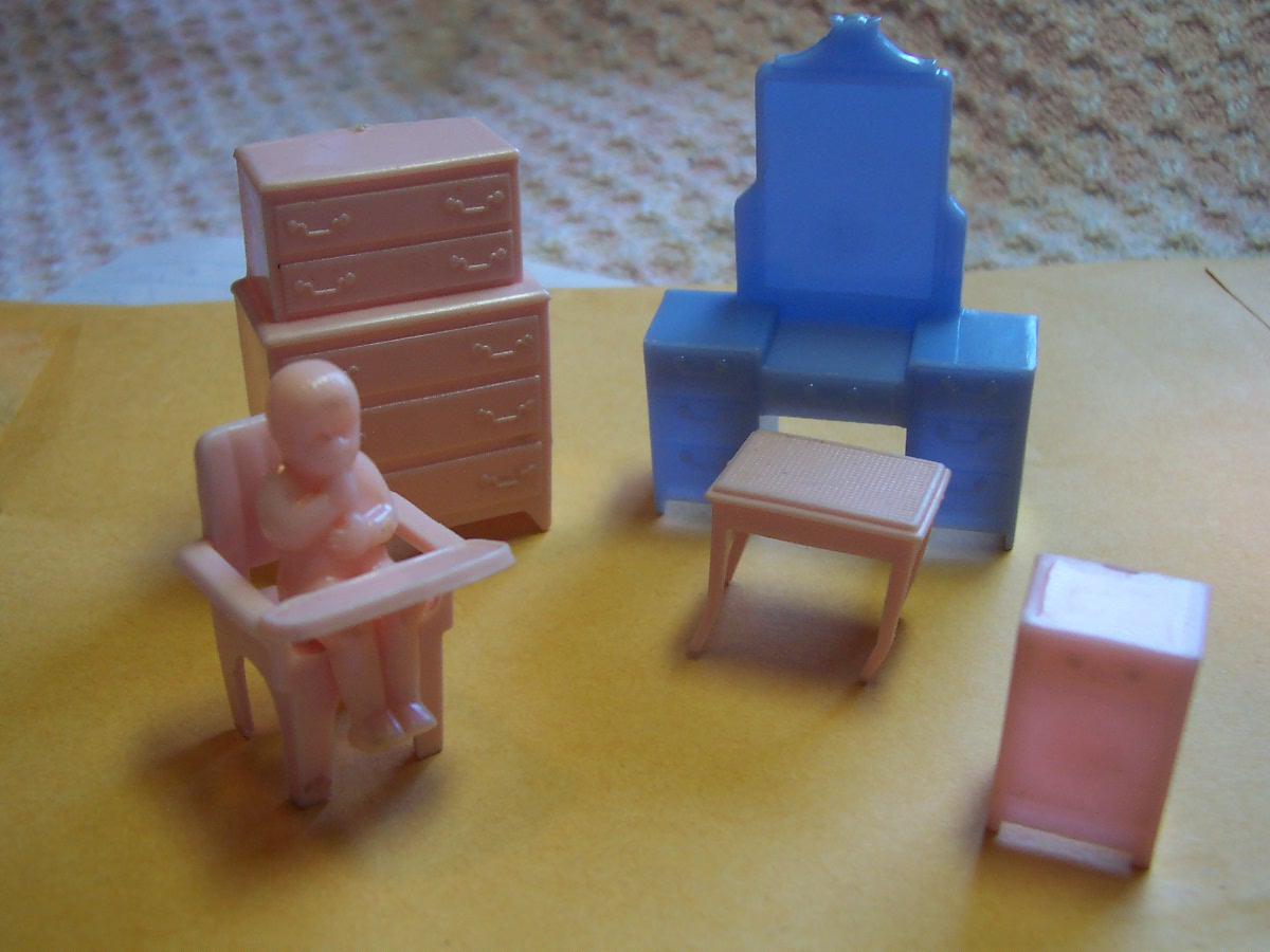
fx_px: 1357
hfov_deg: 50.1
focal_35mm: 37
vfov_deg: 38.7
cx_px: 635
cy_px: 476
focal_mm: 5.6
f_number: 2.8
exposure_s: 1/90
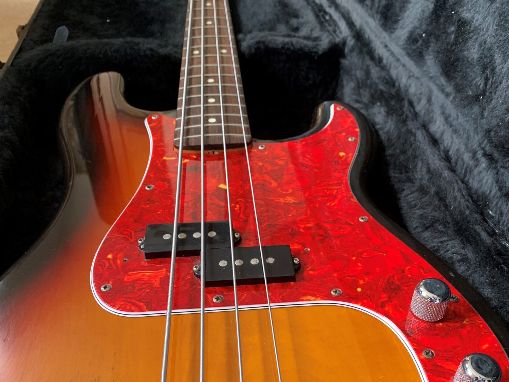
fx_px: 515
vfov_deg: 40.0
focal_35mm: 35
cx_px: 254
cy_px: 267
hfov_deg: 52.6
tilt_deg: -42.3
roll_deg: +3.3
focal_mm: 4.25
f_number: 1.8
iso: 125
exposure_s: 1/60
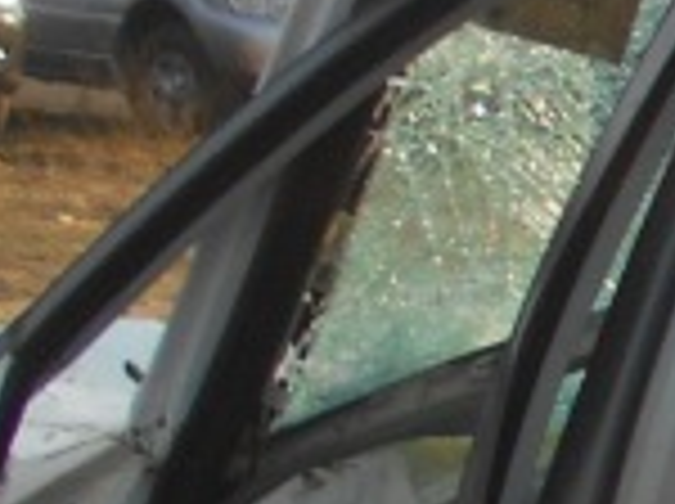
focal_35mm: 178
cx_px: 2205
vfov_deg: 8.0
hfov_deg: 8.6
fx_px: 3465
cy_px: 918
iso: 80
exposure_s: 1/400
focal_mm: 4.6
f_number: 3.2
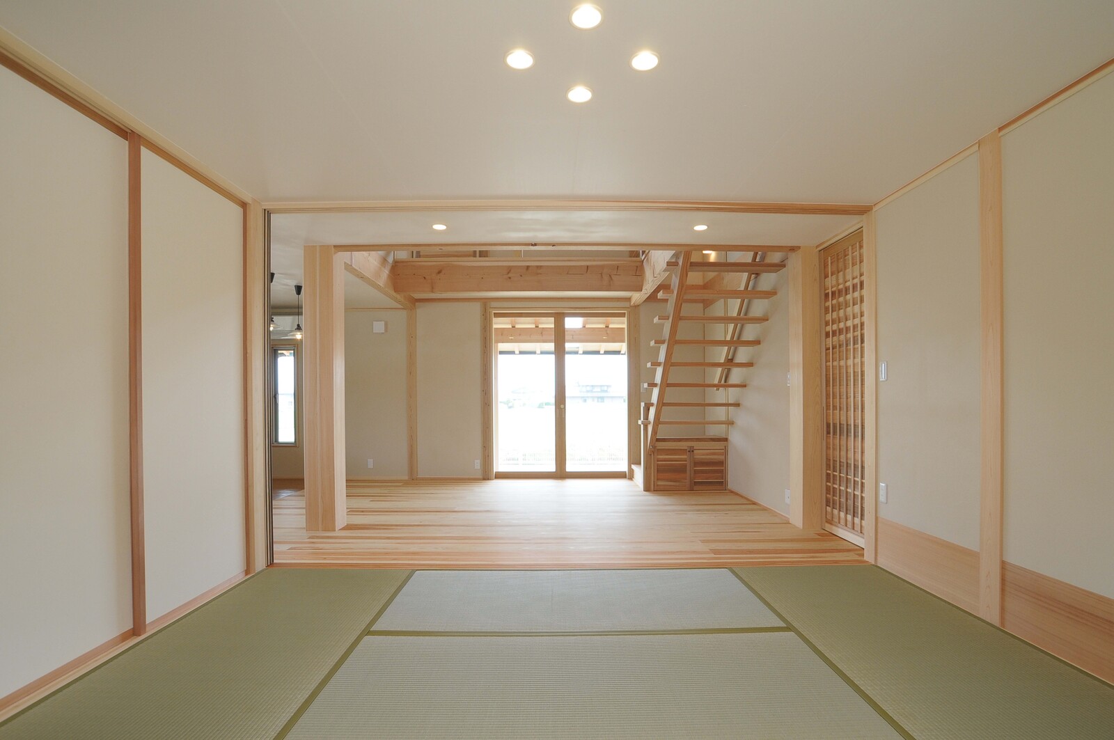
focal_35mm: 16
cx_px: 557
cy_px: 370
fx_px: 510
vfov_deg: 71.9
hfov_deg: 95.0
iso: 400
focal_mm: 11
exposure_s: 1/30
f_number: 8
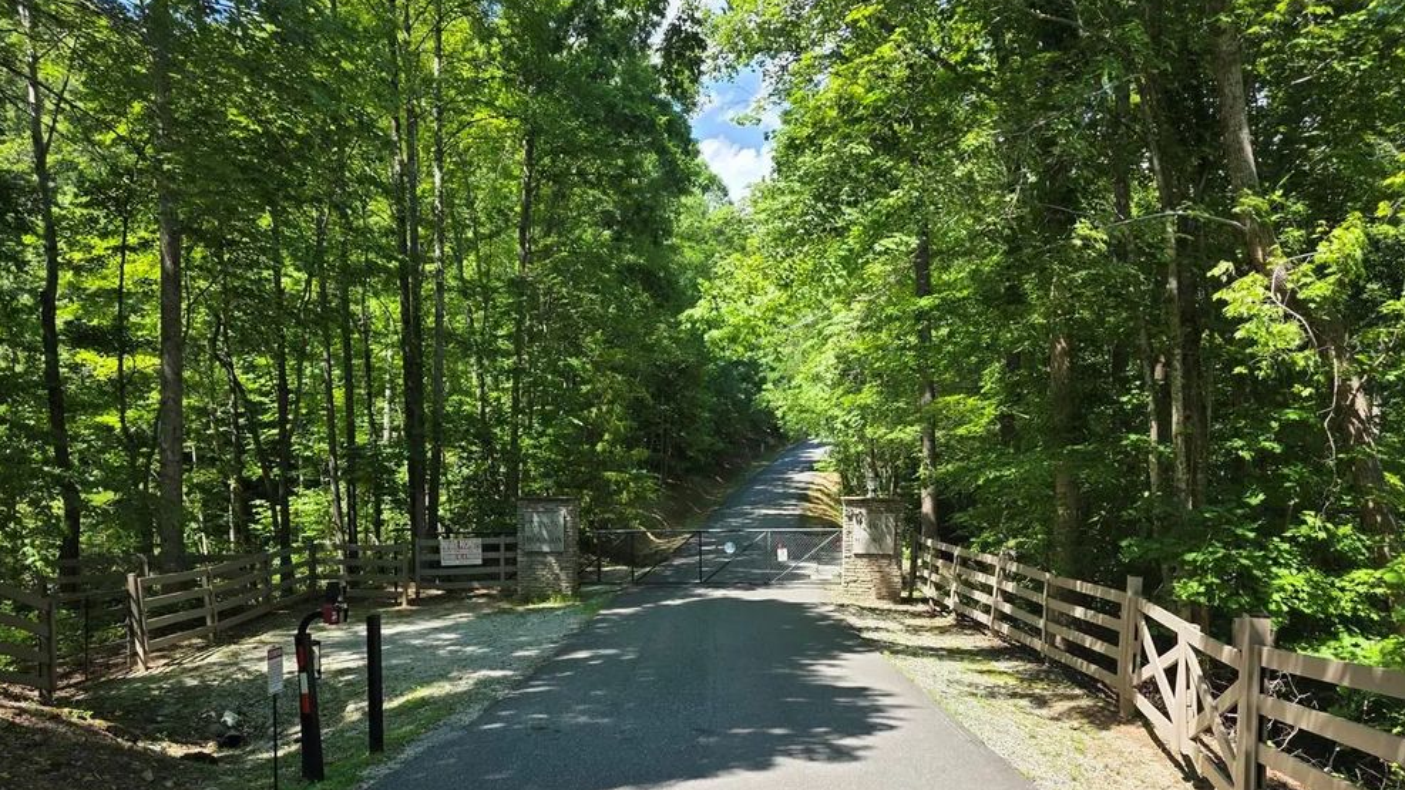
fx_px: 969
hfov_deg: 71.9
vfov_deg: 43.7
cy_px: 530
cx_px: 695
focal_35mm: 26
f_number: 1.7
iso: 80
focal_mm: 6.3
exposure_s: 1/1422
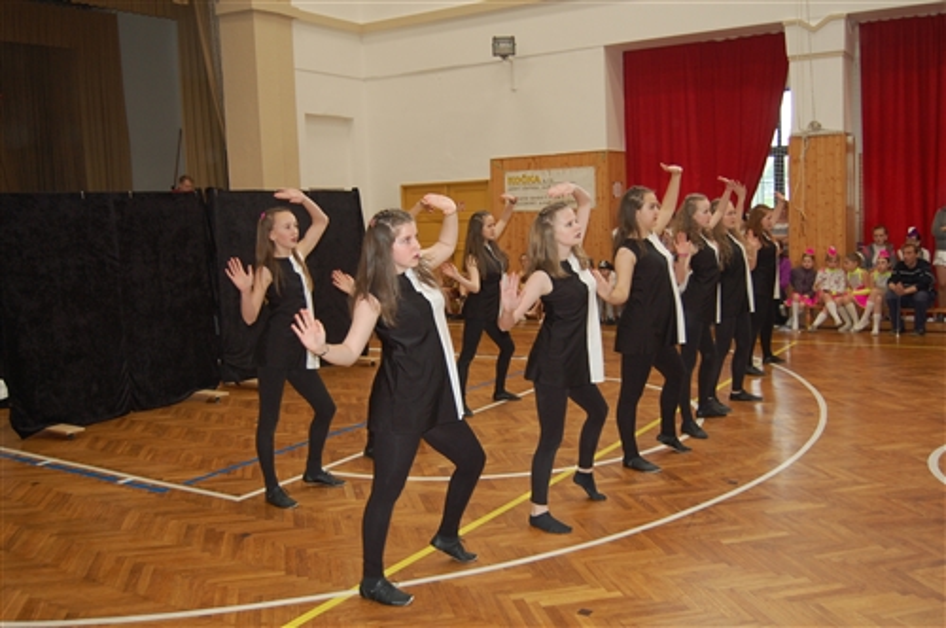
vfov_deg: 38.3
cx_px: 473
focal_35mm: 34
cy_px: 314
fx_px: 905
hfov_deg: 55.2
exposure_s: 1/60
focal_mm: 23
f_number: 3.8
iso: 400
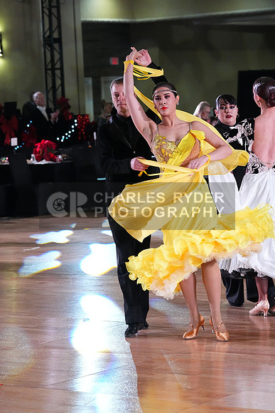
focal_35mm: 130
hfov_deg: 10.6
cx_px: 138
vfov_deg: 15.8
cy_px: 206
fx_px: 1489
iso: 10000
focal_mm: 130
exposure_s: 1/400
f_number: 7.1
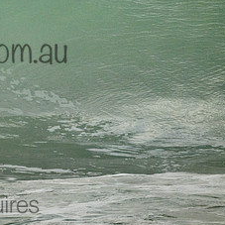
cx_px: -38
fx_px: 12774
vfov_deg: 1.0
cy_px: 40
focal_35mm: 1737
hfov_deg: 1.0
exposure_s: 1/2500
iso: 1400
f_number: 11
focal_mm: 800
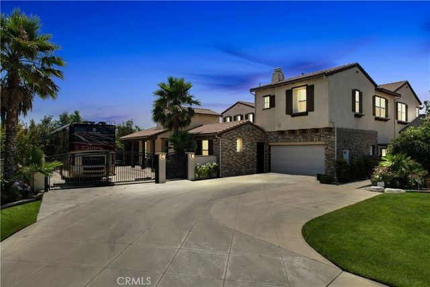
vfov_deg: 57.3
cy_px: 144
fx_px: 263
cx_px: 215
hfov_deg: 78.6
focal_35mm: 22
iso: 100
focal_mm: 8.4
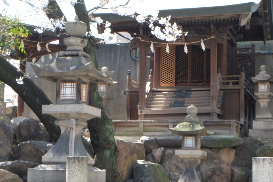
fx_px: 645
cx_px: 153
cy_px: 77
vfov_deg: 16.1
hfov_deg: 23.9
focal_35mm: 85
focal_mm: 20.5
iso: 400
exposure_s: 1/60
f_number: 9
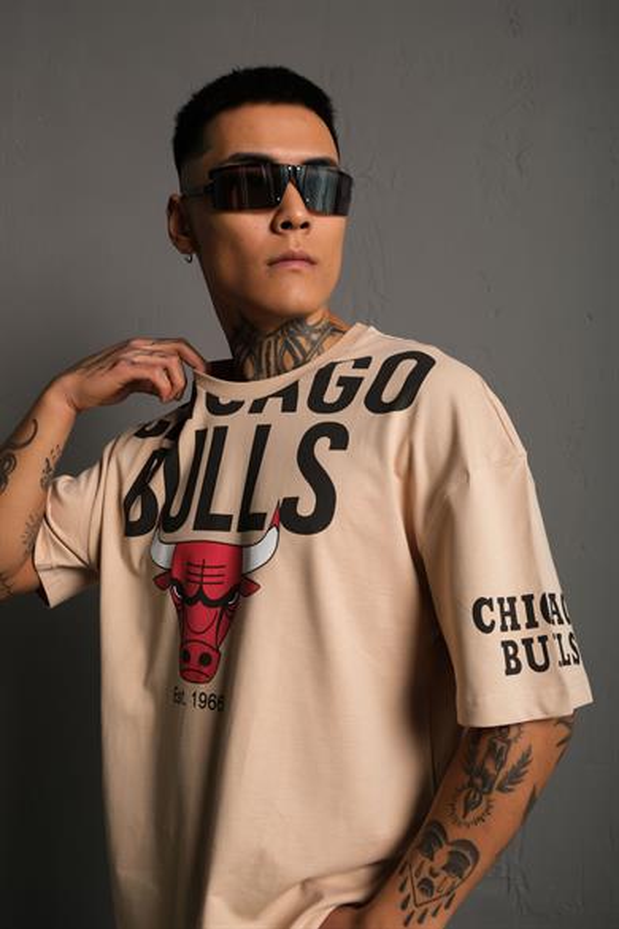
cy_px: 464
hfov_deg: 37.9
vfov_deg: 54.4
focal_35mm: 35
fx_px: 903
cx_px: 310
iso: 160
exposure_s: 1/160
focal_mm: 23.3
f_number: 5
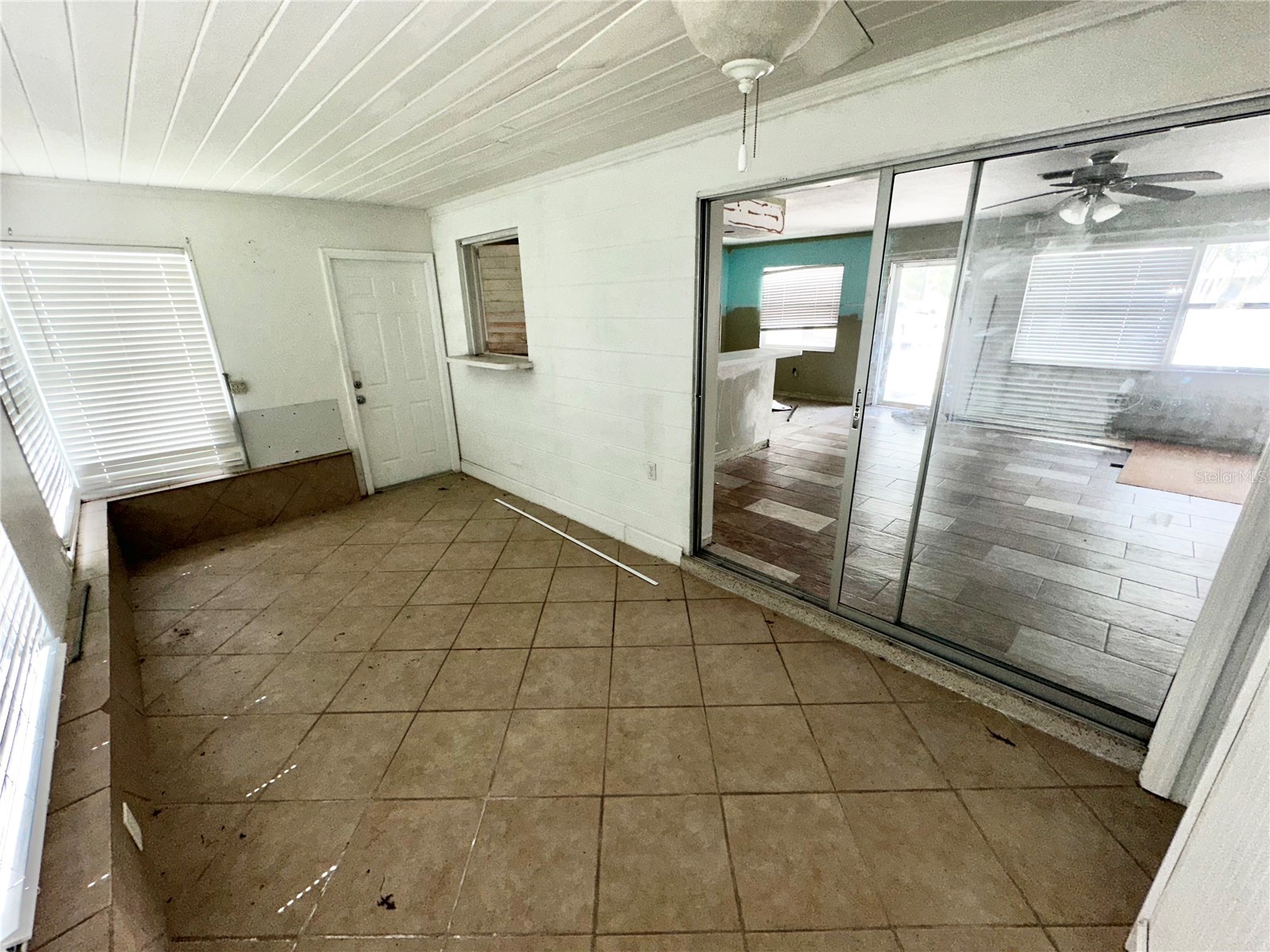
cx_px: 635
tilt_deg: -19.2
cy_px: 476
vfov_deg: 85.7
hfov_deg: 102.1
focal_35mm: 14
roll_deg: +1.0
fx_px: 514
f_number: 2.2
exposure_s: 1/122
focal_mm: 2.22
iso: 40
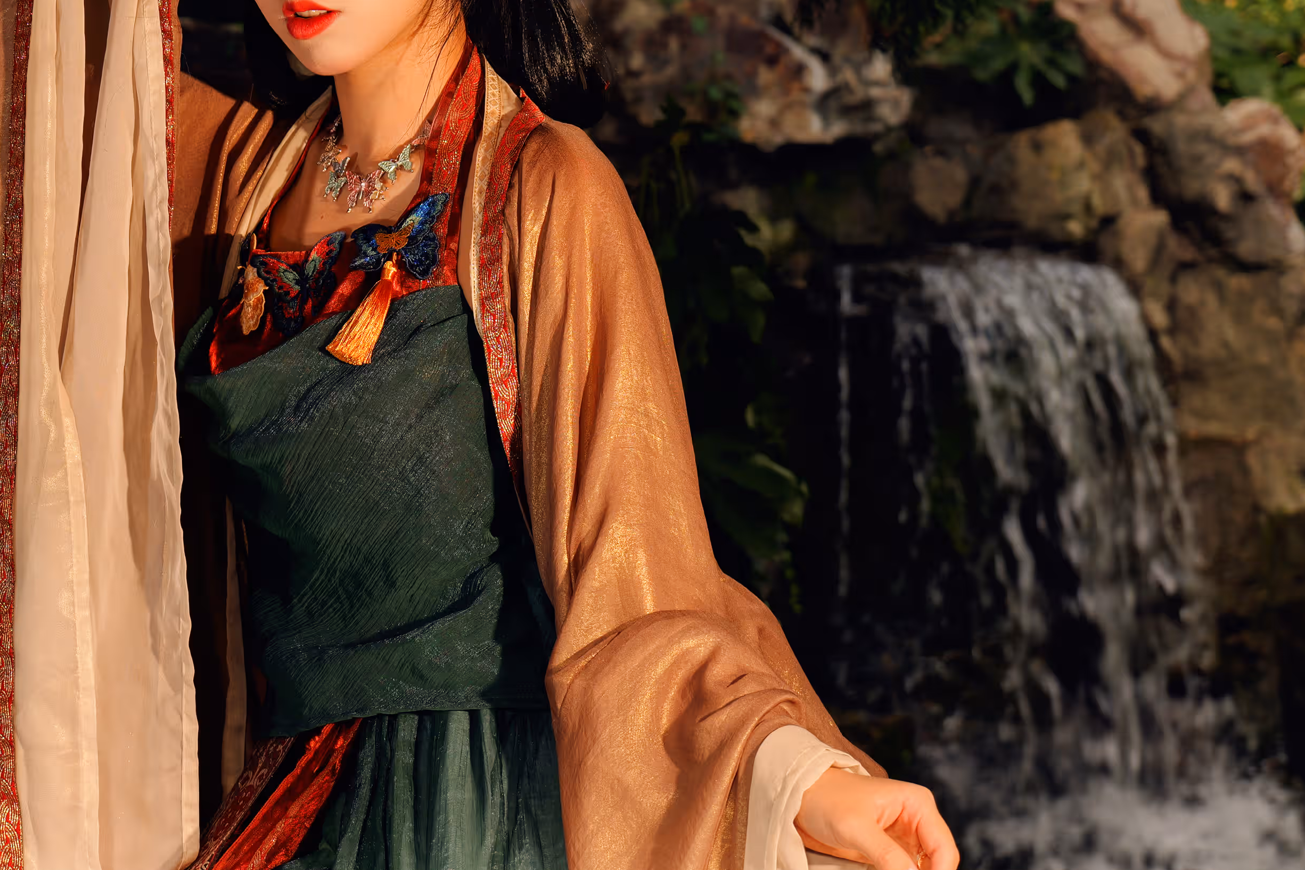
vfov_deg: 14.5
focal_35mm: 94
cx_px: 329
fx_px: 3407
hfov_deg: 21.5
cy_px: 238
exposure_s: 1/125
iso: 200
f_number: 5.6
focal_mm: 60
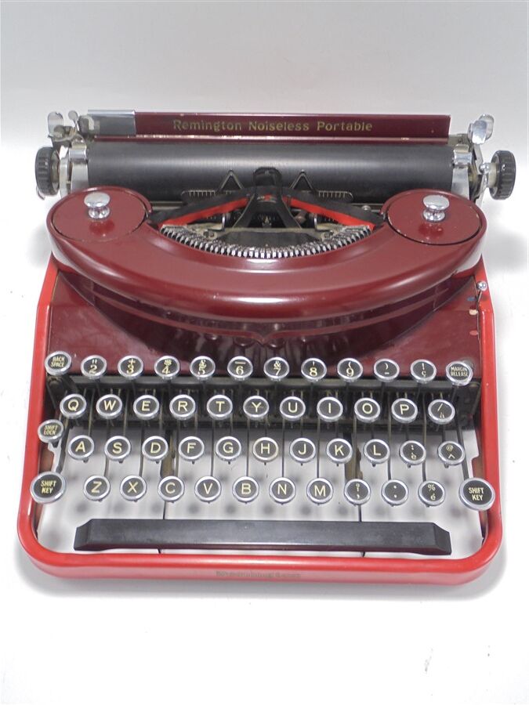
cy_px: 352
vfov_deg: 49.0
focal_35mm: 38
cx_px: 264
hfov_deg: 37.7
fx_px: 774
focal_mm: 6.9
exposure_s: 1/30
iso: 100
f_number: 4.2
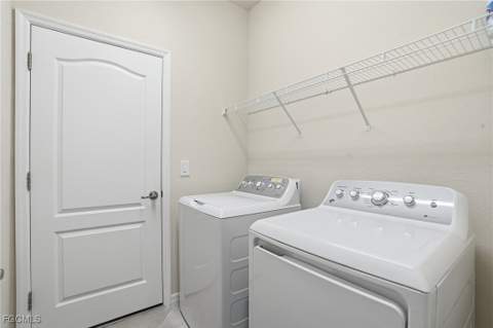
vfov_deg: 73.6
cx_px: 246
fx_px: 219
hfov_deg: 96.8
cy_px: 164
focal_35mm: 16
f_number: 9
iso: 200
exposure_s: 1/80
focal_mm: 16
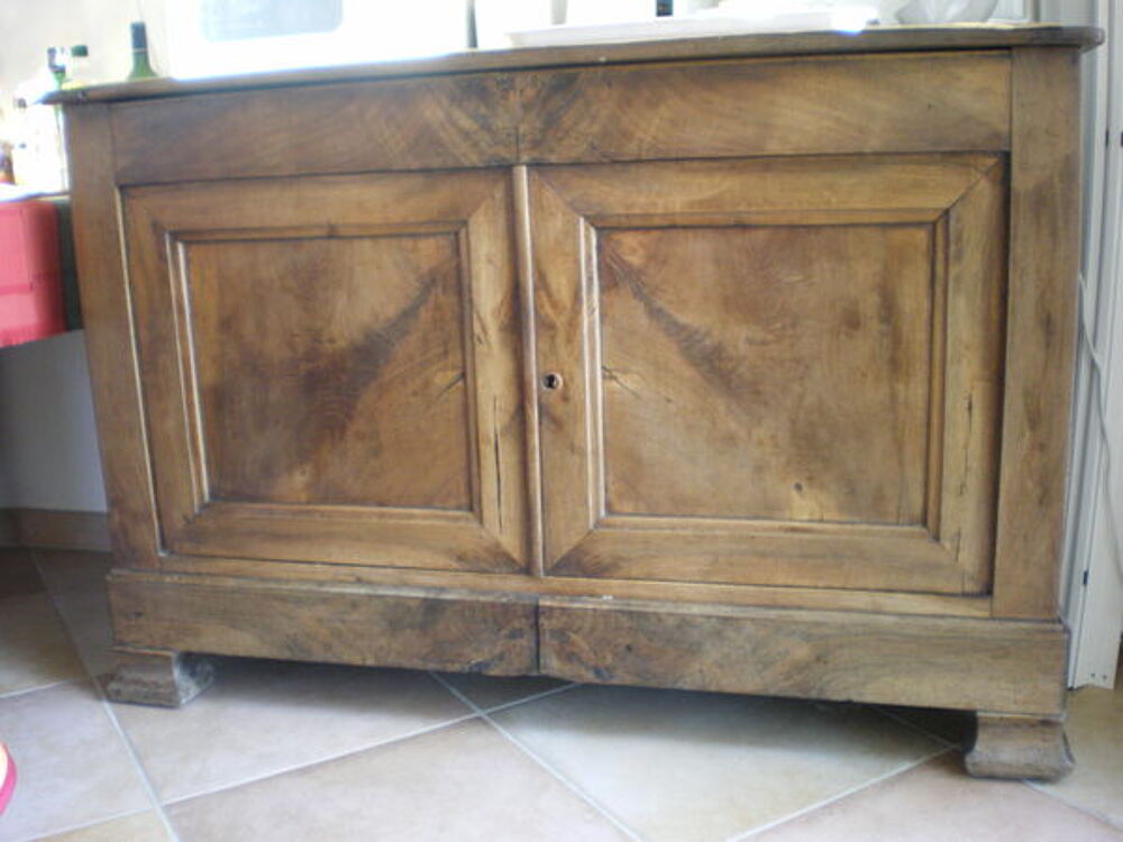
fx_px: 1168
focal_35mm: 36
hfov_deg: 51.4
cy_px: 421
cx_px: 562
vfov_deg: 39.7
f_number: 3.1
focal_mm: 6.3
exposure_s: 1/50
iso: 320
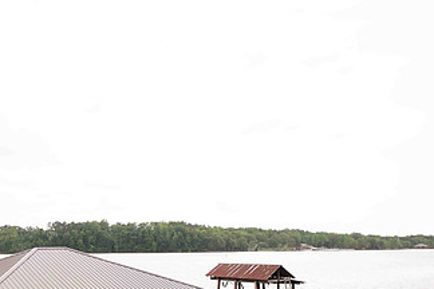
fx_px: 518
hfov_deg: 41.9
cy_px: 246
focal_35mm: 43
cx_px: 47
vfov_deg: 30.2
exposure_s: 1/1000
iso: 125
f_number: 2.5
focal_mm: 24
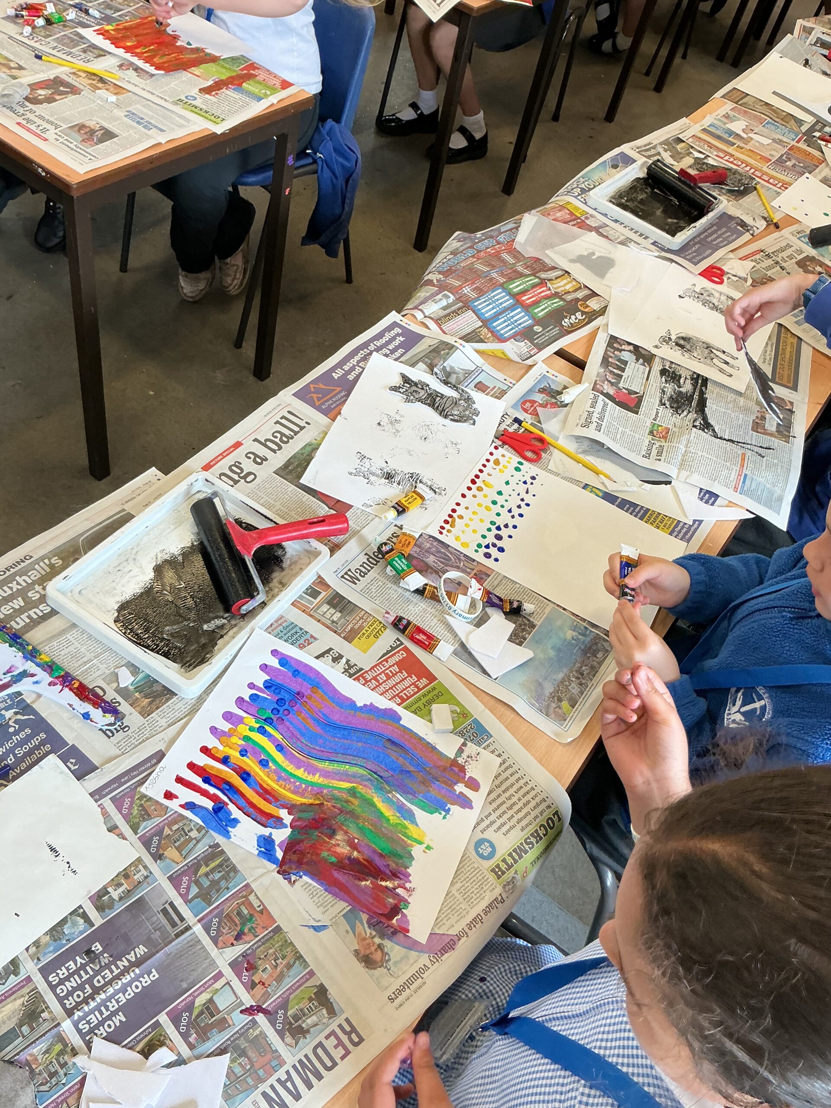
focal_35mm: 29
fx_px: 928
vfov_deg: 61.7
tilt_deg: -49.4
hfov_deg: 48.2
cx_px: 416
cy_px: 554
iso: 50
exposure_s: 1/100
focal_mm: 3
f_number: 1.8
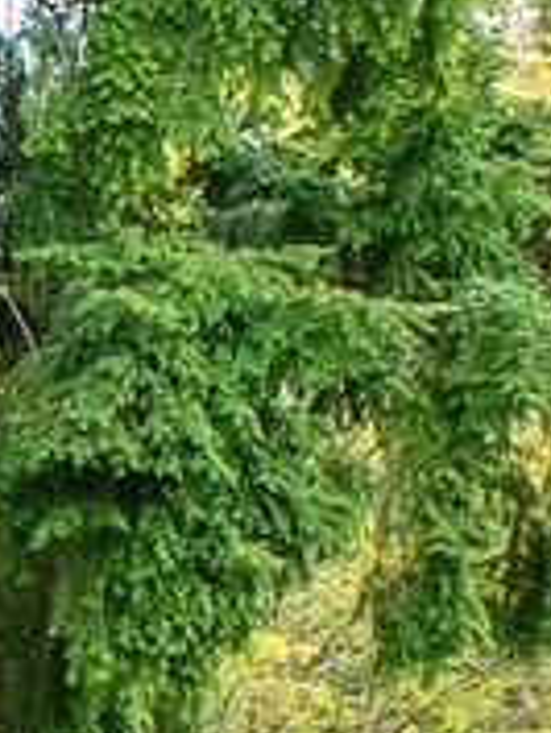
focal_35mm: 212
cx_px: -2102
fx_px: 4494
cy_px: 1147
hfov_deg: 5.5
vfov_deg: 9.1
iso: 100
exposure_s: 1/30
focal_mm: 23
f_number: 7.1
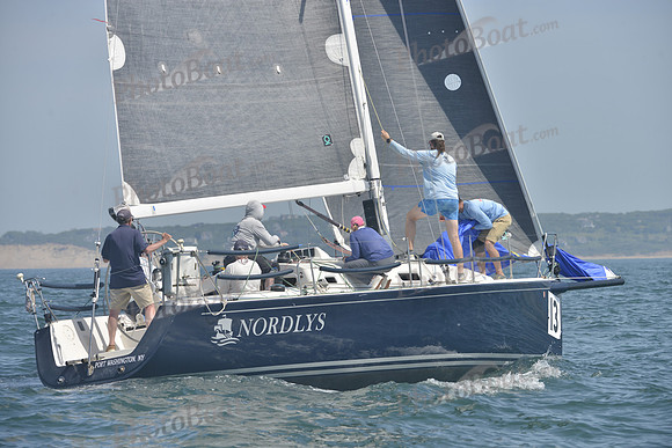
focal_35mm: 200
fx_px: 3734
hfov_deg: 10.3
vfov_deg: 6.9
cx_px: 336
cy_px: 224
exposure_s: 1/1000
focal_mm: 200
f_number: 6.3
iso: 280
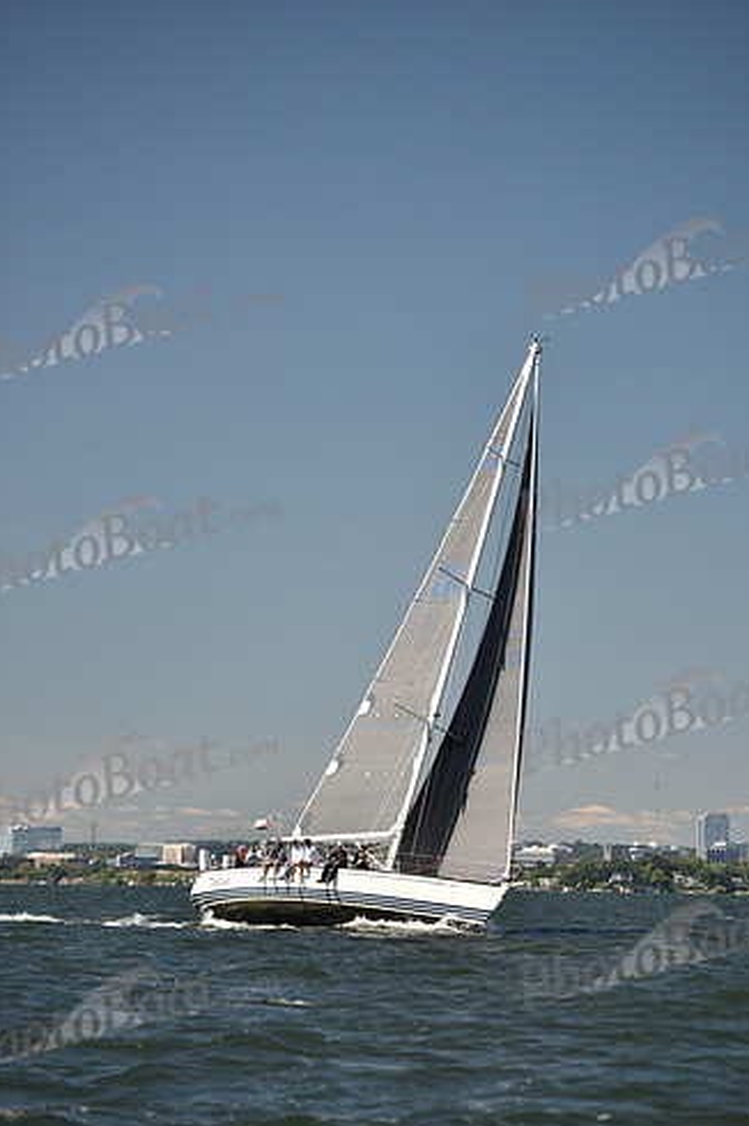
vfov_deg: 12.8
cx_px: 399
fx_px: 5000
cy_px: 630
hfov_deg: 8.6
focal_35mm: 160
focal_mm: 135
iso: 250
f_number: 2.8
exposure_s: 1/1600
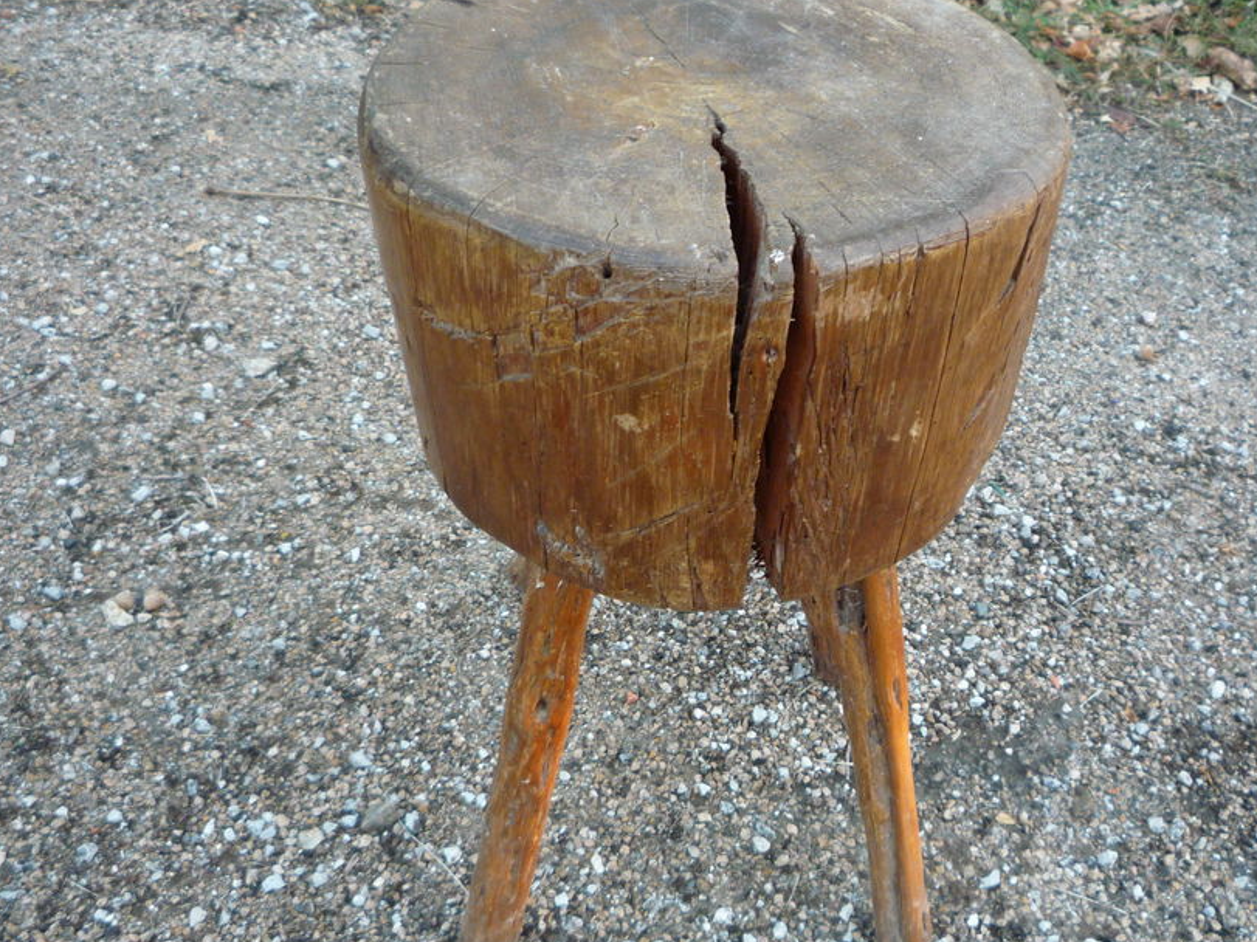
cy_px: 463
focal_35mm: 37
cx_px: 735
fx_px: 1343
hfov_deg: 49.9
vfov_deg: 38.7
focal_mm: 5.2
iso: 200
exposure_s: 1/30
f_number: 3.3
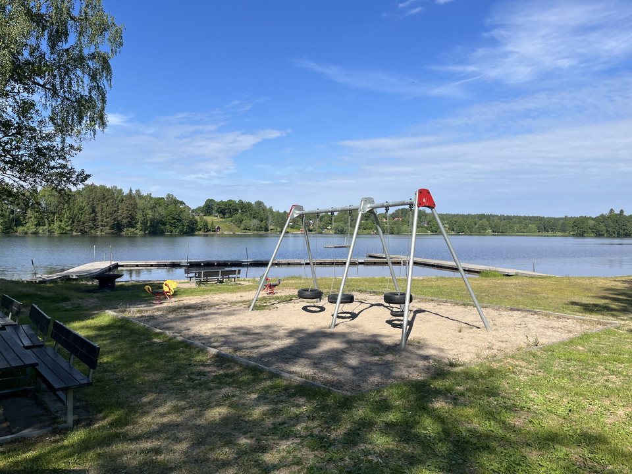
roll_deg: -1.1
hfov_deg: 67.3
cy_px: 237
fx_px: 475
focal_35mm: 26
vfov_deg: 53.1
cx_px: 316
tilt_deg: -1.3
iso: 50
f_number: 1.6
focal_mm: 5.1
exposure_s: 1/3623
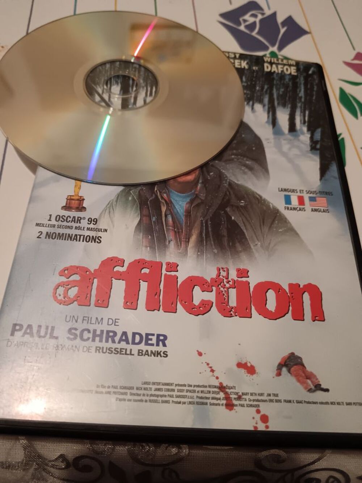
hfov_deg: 51.4
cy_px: 242
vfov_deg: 65.3
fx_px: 376
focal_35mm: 27
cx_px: 181
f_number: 1.9
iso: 4059
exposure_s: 1/60
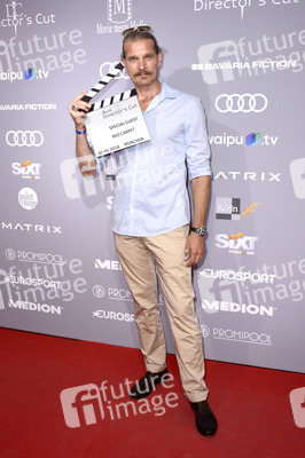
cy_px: 229
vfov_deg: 57.3
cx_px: 152
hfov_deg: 39.9
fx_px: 420
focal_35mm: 33
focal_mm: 22
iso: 250
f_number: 6.3
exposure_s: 1/160
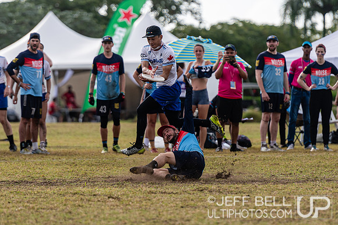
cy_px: 104
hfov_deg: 4.6
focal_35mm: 451
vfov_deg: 3.0
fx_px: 4232
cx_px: 158
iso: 64
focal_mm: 200
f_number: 3.2
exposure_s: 1/1000
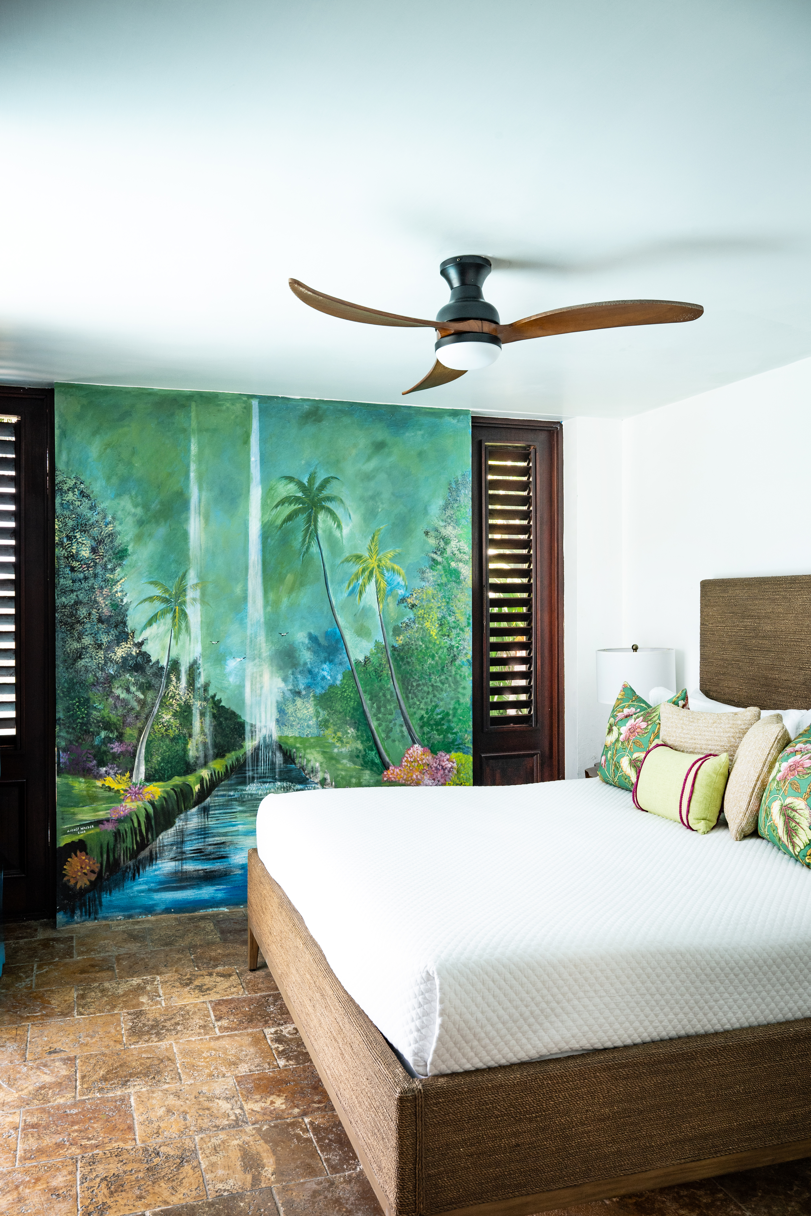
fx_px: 980
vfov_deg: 63.7
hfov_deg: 45.0
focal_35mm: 29
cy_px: 608
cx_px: 406
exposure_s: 1/40
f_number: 10
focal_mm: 29
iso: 500
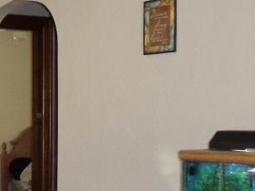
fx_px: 1082
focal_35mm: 147
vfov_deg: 10.1
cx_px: -119
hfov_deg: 12.8
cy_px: 73
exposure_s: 1/30
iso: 200
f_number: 3.5
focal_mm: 6
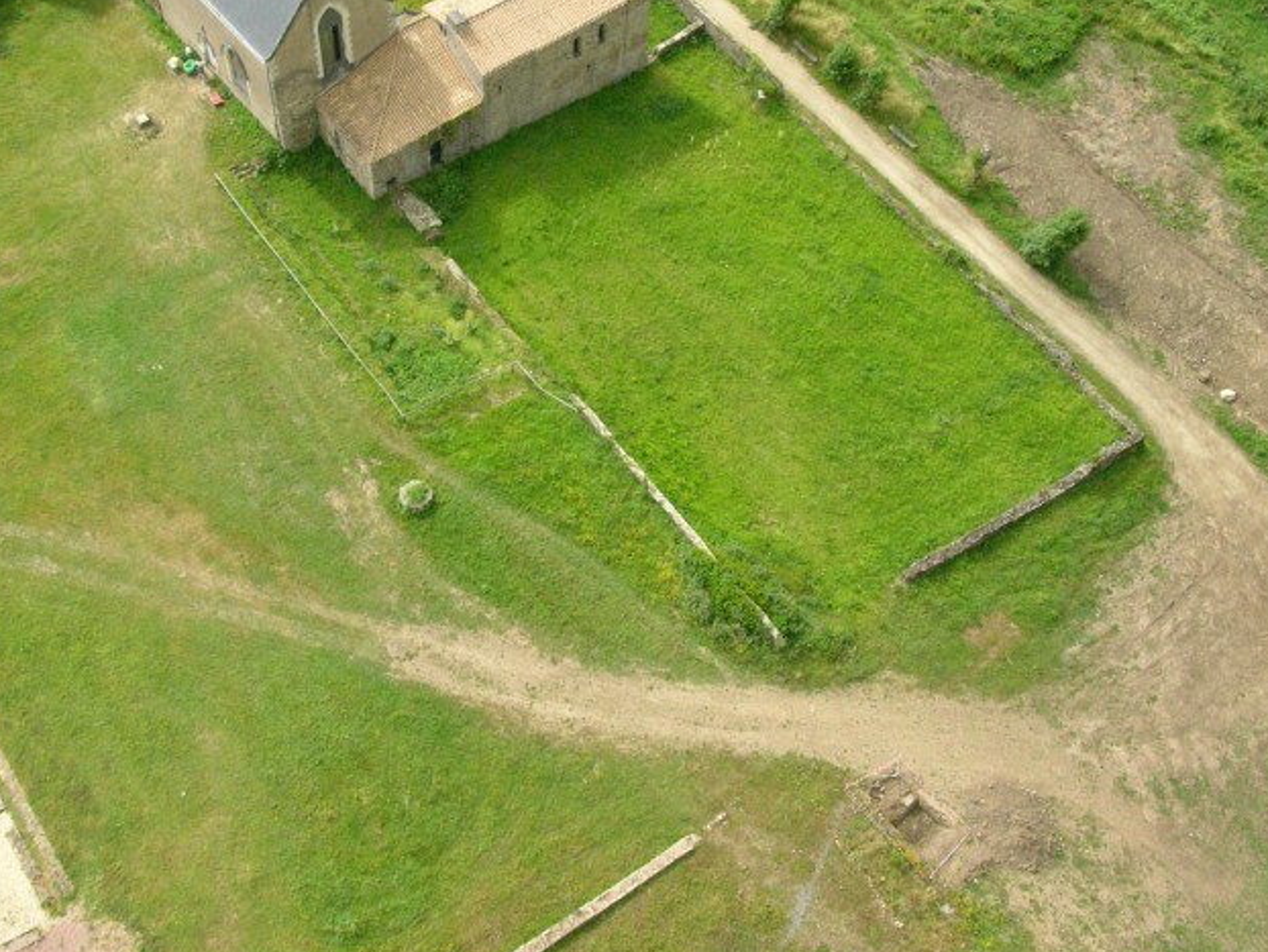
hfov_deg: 41.9
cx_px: 532
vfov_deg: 32.2
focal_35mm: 45
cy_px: 412
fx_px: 1649
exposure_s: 1/500
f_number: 5
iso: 200
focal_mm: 8.9
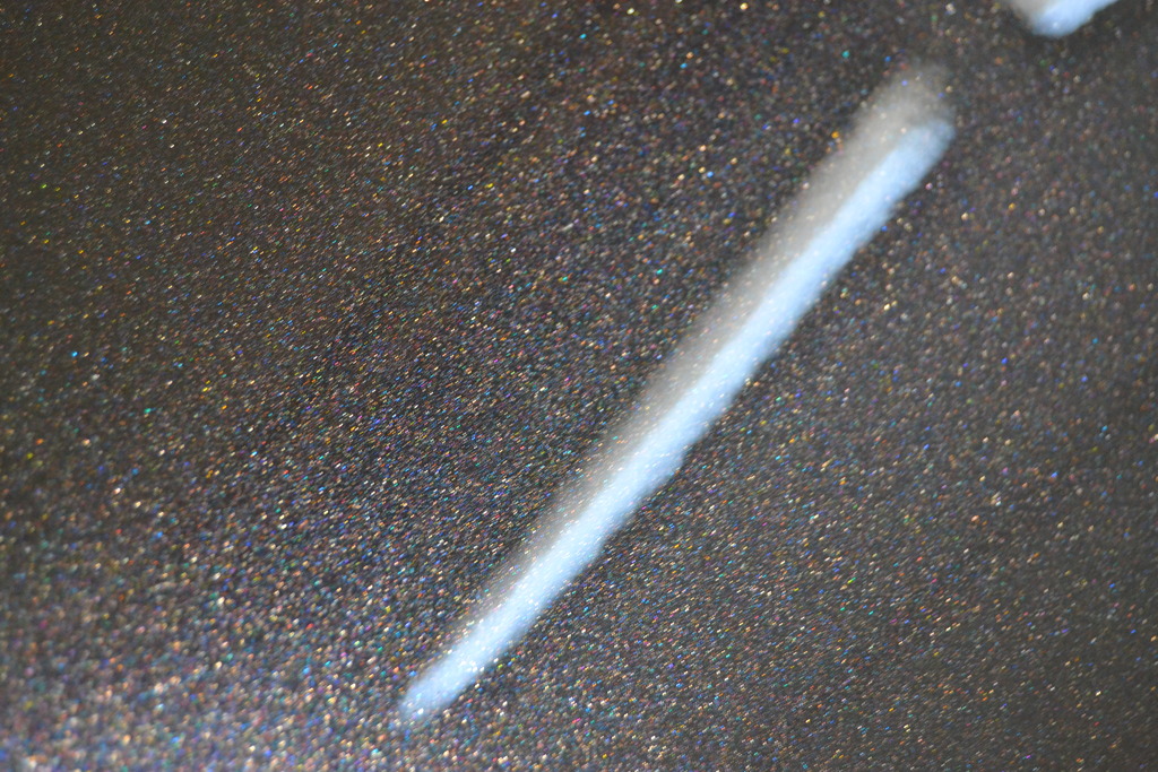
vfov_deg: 16.6
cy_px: 386
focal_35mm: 82
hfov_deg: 24.6
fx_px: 2654
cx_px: 579
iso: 2000
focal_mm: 55
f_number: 5.6
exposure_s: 1/60
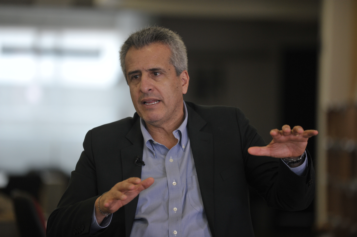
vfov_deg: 6.9
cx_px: 178
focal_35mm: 200
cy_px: 118
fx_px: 1982
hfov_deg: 10.3
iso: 1250
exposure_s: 1/640
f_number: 2.8
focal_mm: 200
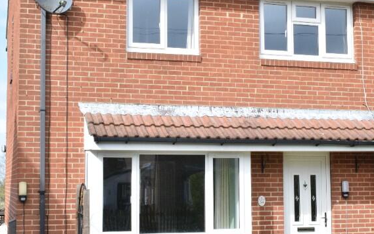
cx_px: 182
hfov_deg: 31.1
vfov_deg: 19.7
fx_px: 673
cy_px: 125
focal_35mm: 66
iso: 800
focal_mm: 24
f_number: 18
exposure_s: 1/250
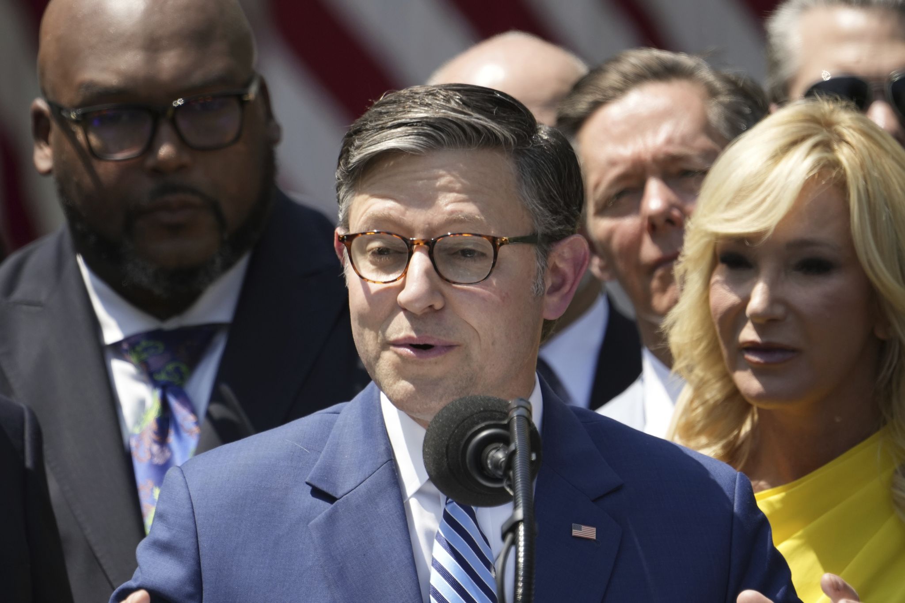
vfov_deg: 1.5
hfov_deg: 2.3
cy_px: 302
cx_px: 452
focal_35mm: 900
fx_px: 22622
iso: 500
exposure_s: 1/1250
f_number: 6.3
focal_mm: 600
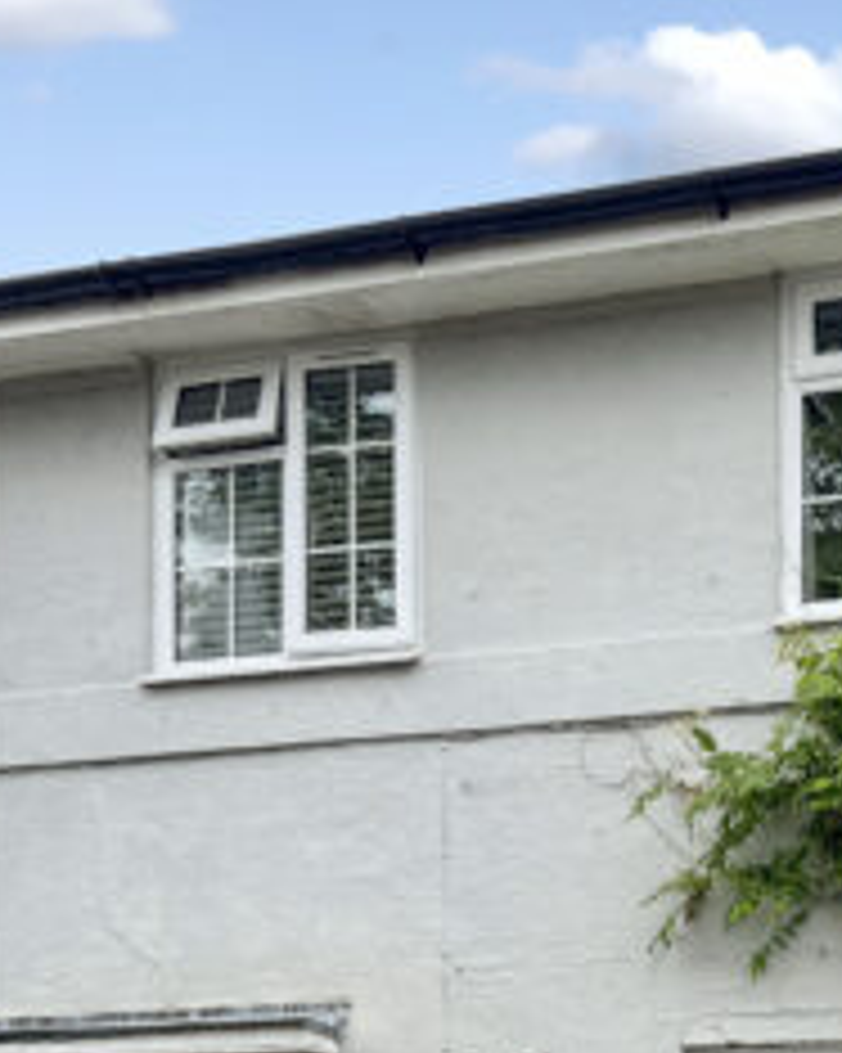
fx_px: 2120
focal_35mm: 68
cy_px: 999
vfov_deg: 26.7
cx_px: 964
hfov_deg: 21.2
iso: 80
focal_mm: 6.76
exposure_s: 1/1215
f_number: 1.78
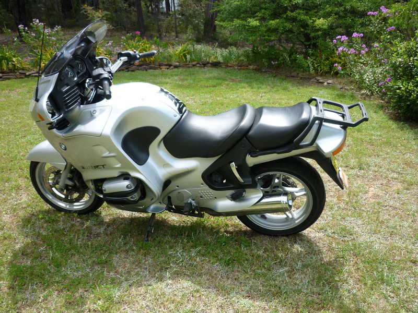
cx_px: 209
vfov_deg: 42.9
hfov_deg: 55.4
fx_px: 398
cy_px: 156
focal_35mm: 33
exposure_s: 1/500
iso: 80
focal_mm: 5.5
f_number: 2.8
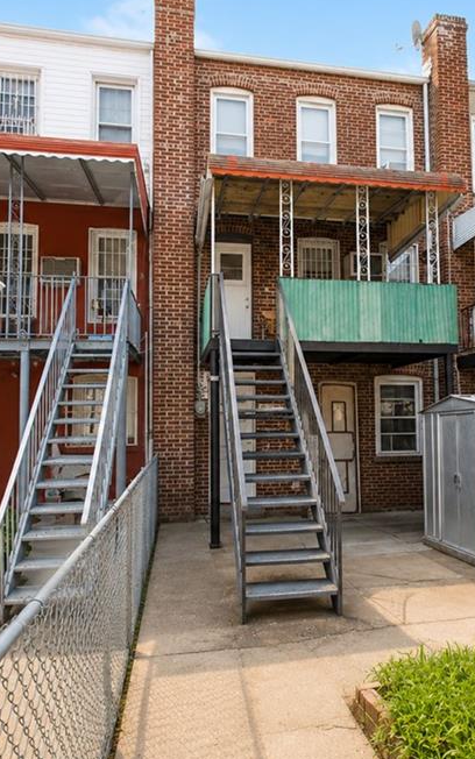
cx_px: 298
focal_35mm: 24
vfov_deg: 74.8
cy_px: 370
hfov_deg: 50.6
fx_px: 497
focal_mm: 10
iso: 320
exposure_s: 1/100
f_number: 10
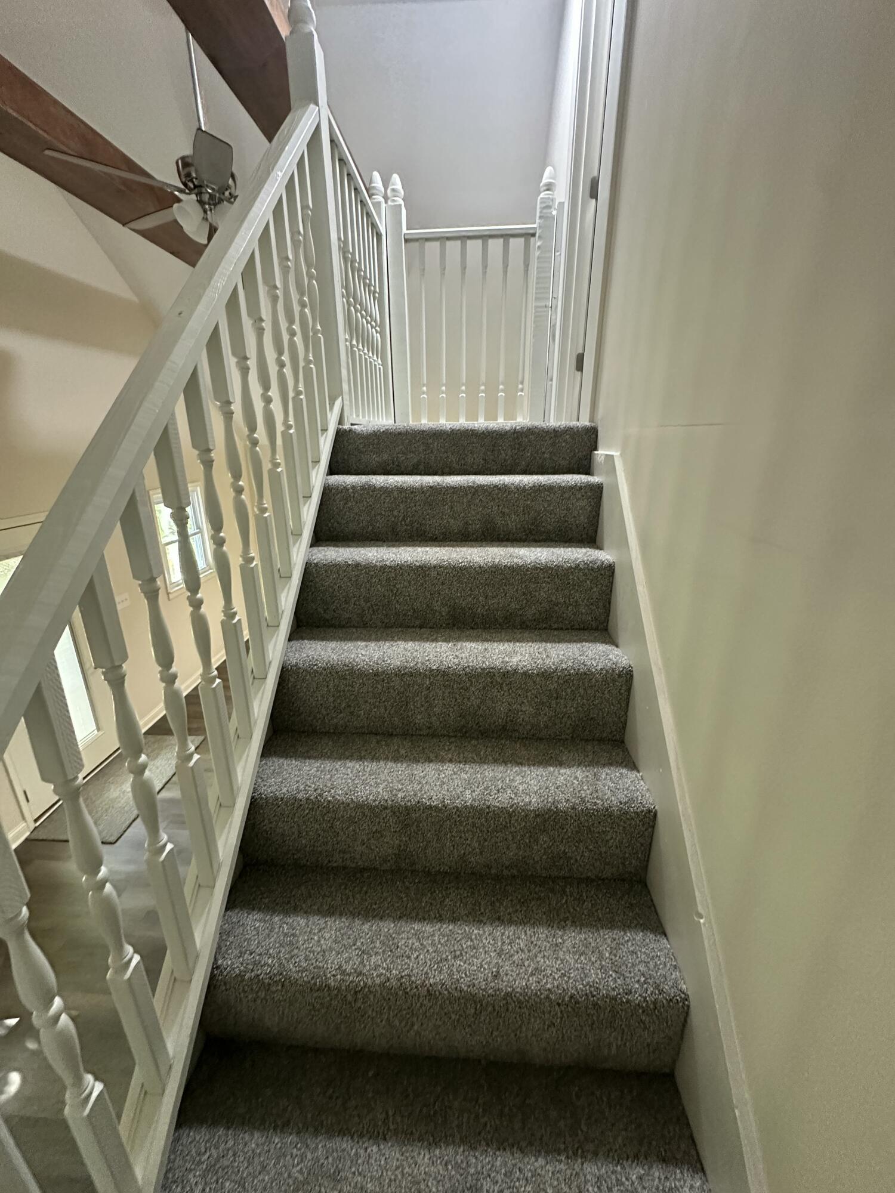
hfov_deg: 85.7
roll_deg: -0.1
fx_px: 483
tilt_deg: -19.1
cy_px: 596
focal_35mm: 14
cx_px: 448
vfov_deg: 102.1
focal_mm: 2.22
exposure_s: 1/60
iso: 1000
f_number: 2.2
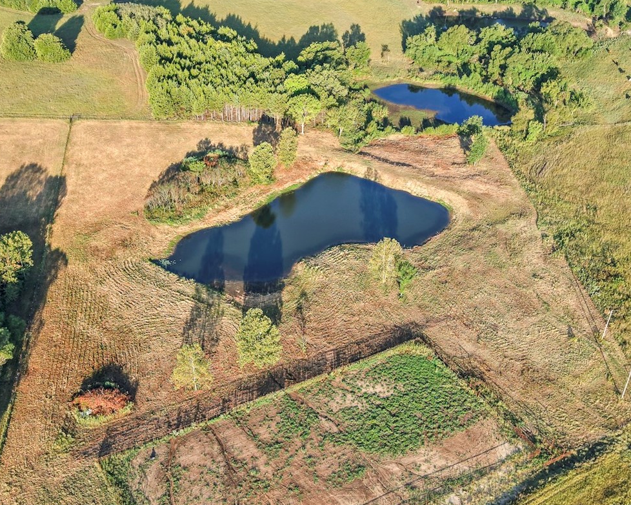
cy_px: 384
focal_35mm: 46
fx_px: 859
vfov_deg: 32.1
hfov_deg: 40.3
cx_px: 280
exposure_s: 1/1000
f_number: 1.8
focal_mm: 8.67
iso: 100
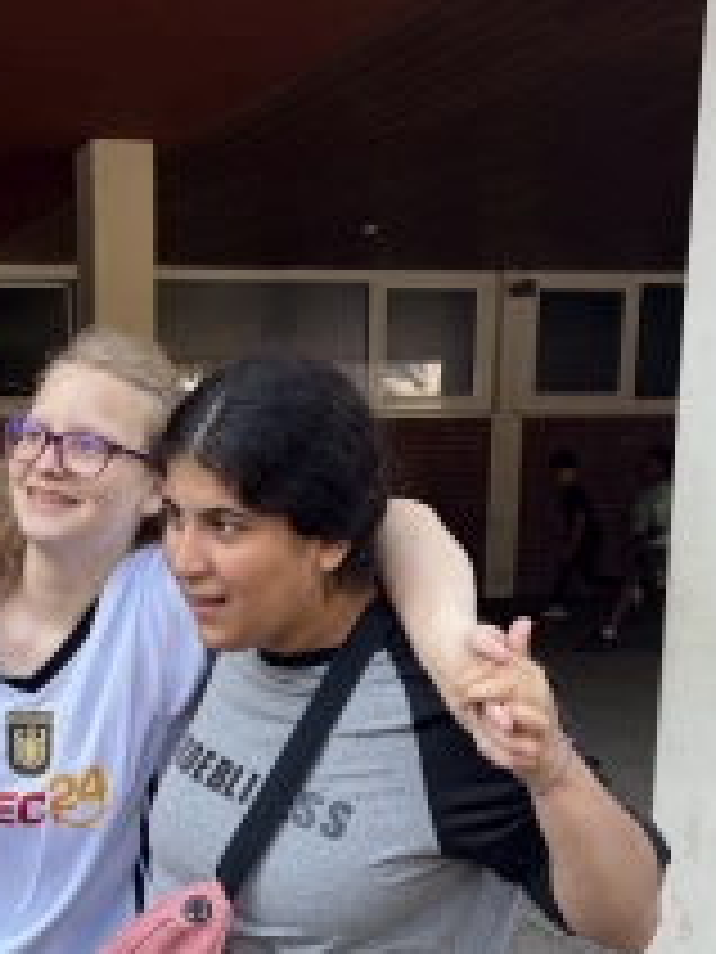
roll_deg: +0.7
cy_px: 828
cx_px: 27
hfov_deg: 23.9
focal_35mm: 59
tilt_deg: -10.6
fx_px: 1627
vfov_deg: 31.4
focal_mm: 5.96
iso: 40
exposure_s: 1/255
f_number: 1.6
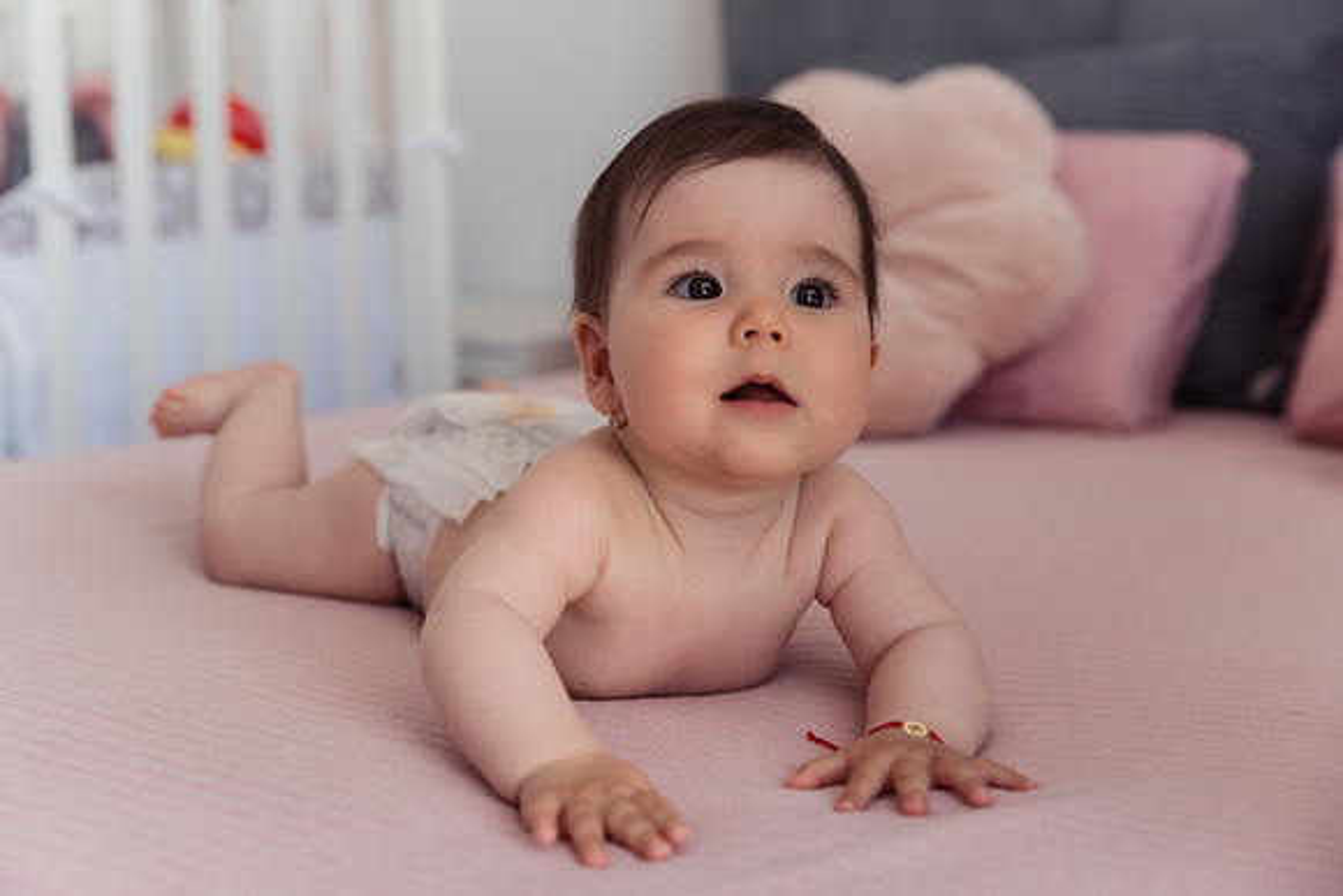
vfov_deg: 24.9
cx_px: 641
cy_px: 443
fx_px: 2027
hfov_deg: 36.6
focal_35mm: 54
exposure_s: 1/250
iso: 800
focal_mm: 52
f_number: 3.2
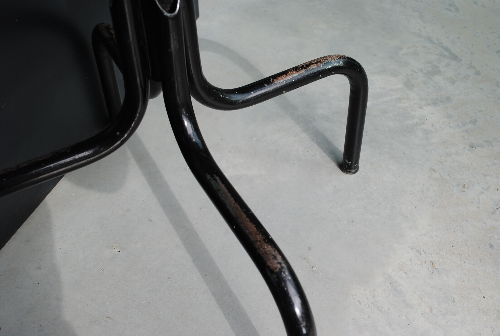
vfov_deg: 34.4
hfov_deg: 49.5
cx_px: 250
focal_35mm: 39
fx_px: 543
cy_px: 168
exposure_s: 1/125
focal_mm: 26
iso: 125
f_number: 5.6
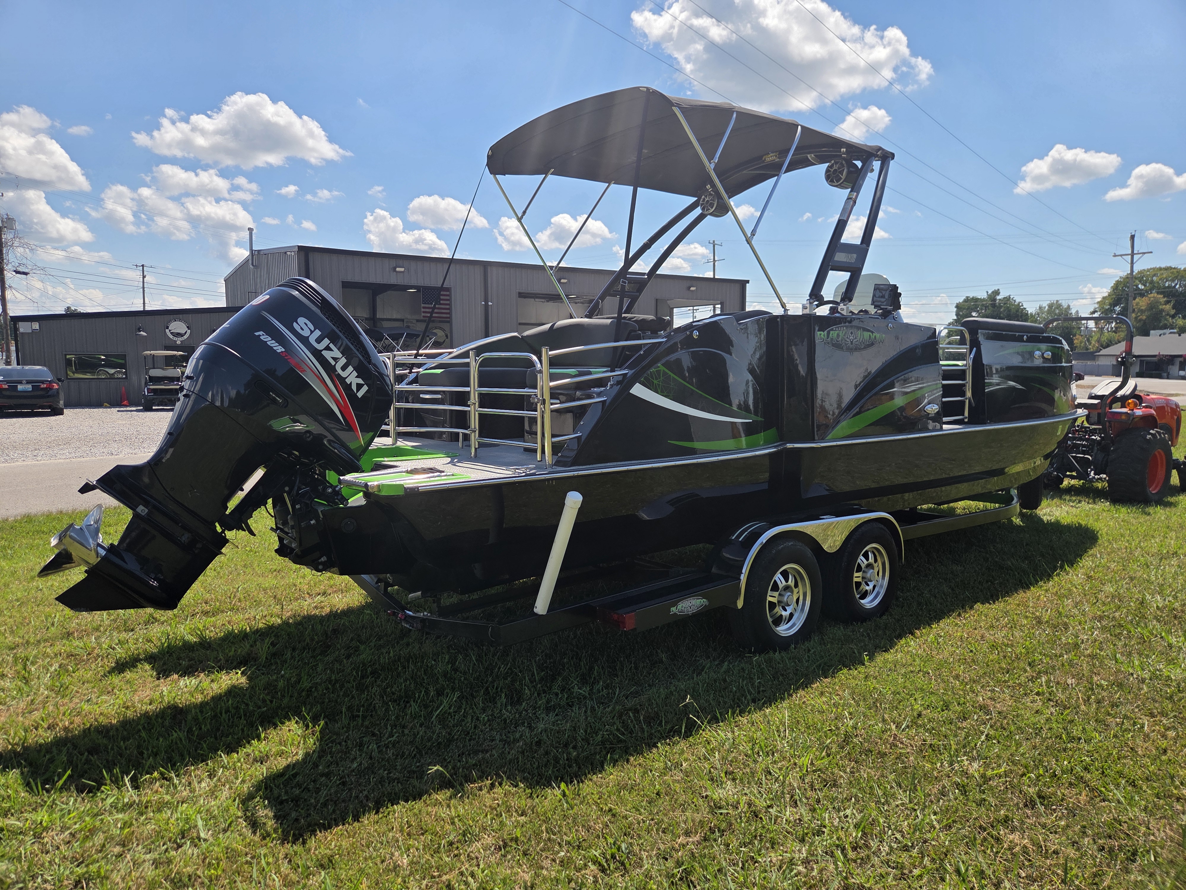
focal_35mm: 23
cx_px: 593
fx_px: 788
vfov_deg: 58.9
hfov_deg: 73.9
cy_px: 445
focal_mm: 5.4
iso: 80
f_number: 1.8
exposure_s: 1/5004
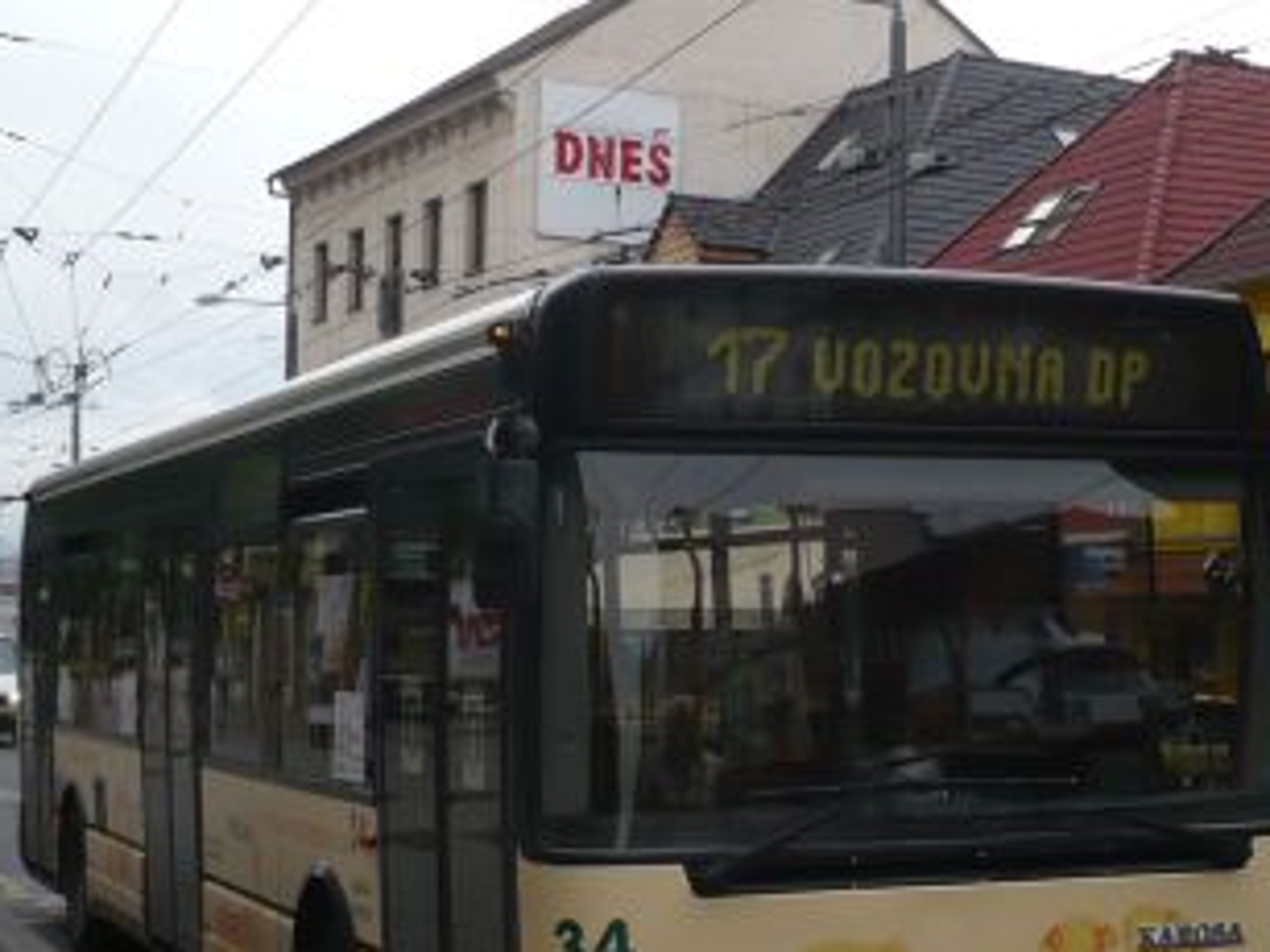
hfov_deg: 26.6
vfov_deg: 20.1
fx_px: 2677
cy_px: 658
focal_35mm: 73
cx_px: 774
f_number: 2.8
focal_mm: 5.8
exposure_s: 1/640
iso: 100
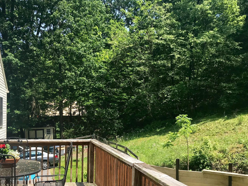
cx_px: 98
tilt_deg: -0.4
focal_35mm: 40
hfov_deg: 46.5
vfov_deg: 35.7
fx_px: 287
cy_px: 120
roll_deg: -0.4
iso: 20
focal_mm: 3.99
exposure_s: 1/1259
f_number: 1.8
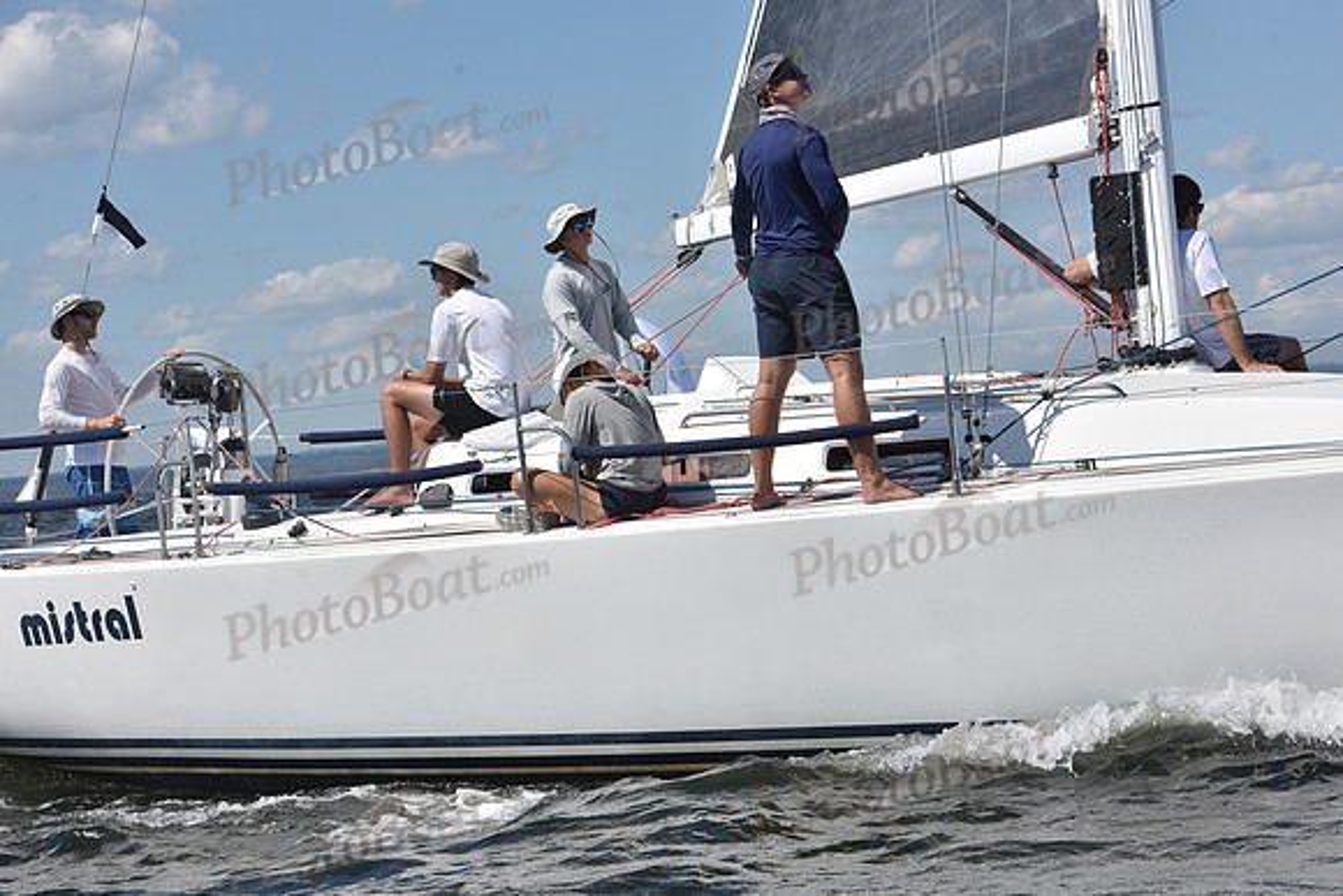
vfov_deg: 14.0
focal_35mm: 98
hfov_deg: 20.8
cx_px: 672
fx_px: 3657
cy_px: 448
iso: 320
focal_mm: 98
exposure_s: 1/1250
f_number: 10
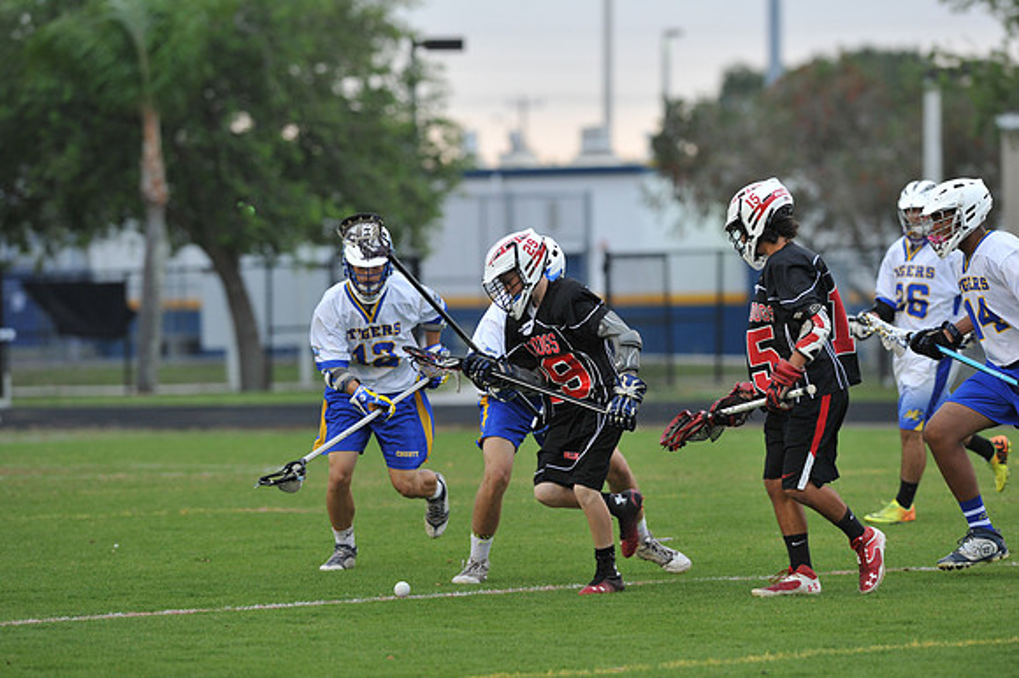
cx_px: 510
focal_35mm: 300
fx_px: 8487
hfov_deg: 6.9
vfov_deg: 4.6
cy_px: 339
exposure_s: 1/400
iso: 1250
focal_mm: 300
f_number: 5
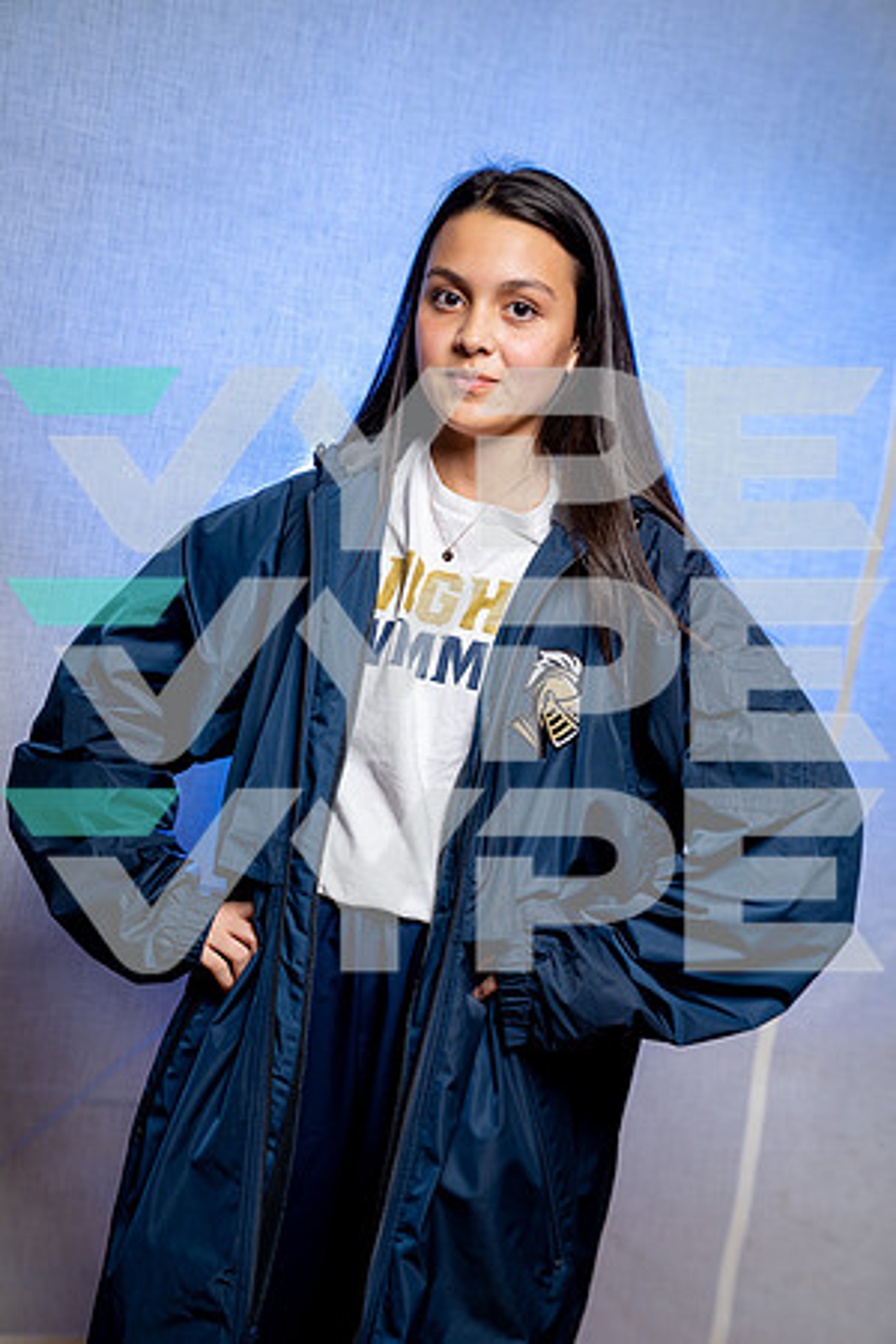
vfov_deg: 39.6
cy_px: 672
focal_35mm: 50
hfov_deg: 27.0
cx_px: 448
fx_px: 1867
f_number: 4.5
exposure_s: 1/250
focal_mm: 50
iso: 100
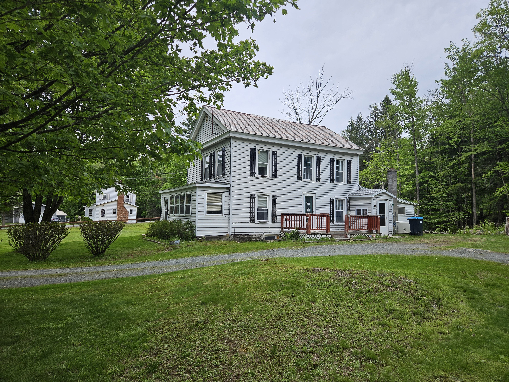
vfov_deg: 58.9
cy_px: 191
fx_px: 338
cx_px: 254
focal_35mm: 23
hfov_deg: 73.9
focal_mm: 5.4
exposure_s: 1/1433
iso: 25
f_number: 1.8
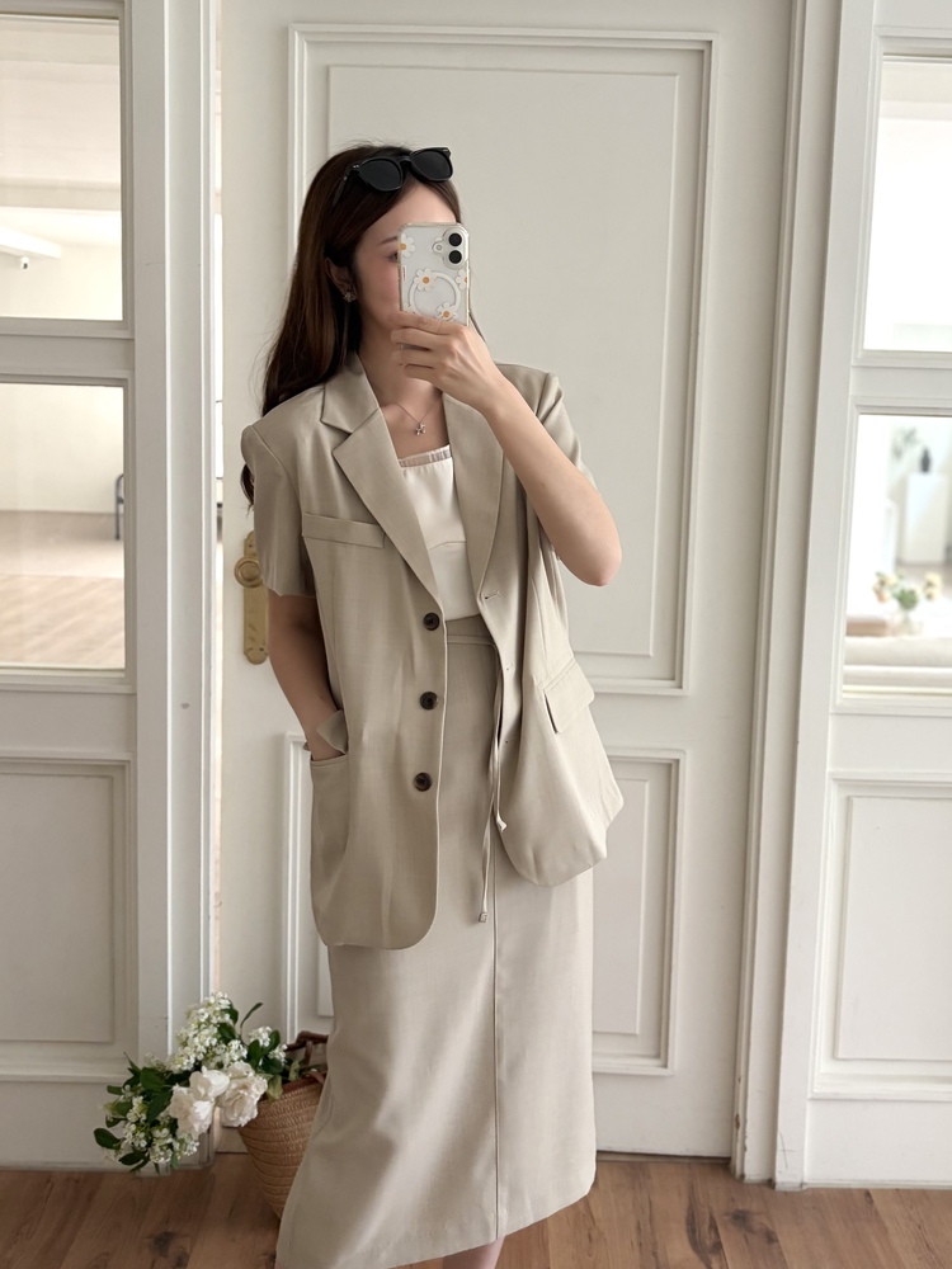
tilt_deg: -16.2
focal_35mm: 26
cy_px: 634
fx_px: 953
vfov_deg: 67.3
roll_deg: -2.8
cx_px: 476
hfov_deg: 53.1
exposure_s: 1/60
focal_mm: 5.96
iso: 160
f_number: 1.6
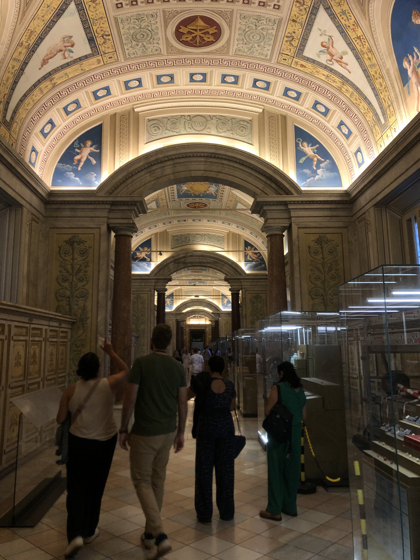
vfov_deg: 63.4
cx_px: 210
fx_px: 453
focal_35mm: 28
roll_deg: +1.4
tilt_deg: +9.5
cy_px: 280
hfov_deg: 49.7
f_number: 1.8
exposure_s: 1/20
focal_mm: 4
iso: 32
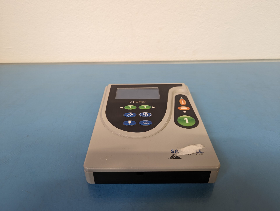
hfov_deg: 71.5
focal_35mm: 24
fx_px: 194
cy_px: 106
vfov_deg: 56.9
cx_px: 140
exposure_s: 1/23.8
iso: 112
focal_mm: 6.81
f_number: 1.85
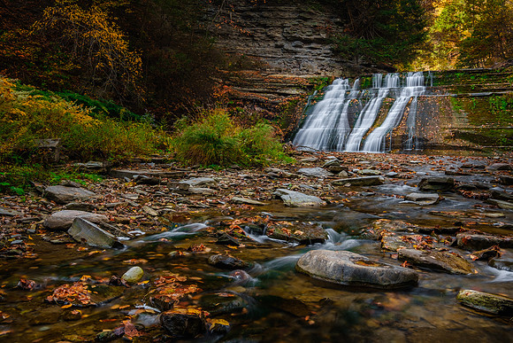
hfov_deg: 64.7
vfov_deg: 45.8
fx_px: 405
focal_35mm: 28
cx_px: 250
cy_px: 160
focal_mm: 17.4
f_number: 8
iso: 160
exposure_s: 1
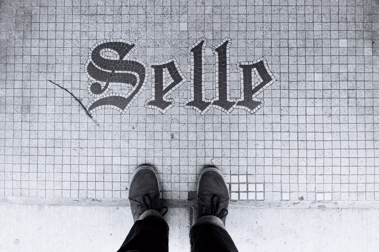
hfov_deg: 73.8
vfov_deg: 53.0
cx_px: 190
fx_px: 252
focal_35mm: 24
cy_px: 126
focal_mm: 16
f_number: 4.5
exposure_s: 1/80
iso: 100
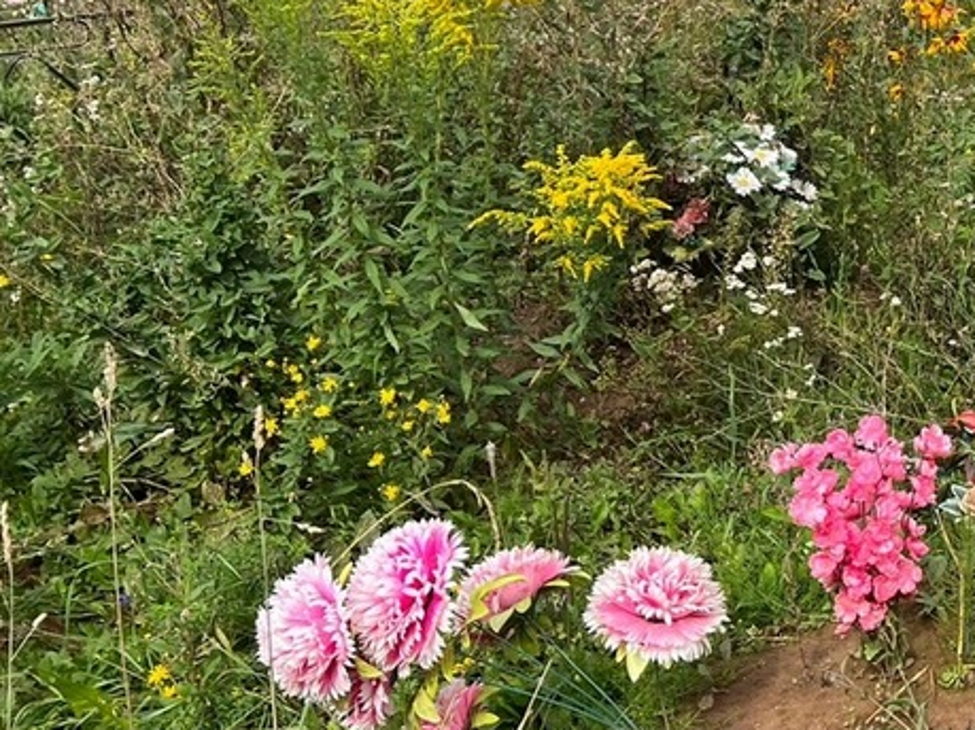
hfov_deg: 30.5
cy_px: 229
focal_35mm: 58
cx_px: 1015
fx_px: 1633
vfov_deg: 25.1
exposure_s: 1/2404
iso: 50
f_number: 1.5
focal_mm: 5.7
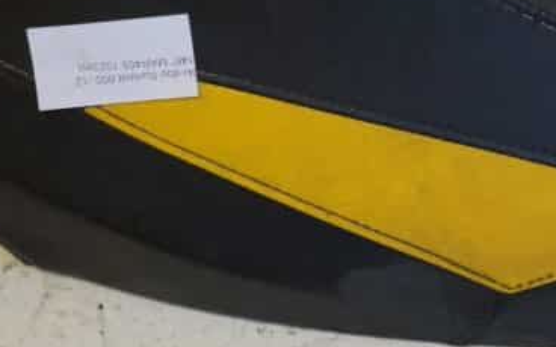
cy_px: 129
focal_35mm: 85
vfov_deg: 15.3
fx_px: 1288
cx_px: 556
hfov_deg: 23.3
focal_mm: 20
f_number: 3.5
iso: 800
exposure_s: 1/60
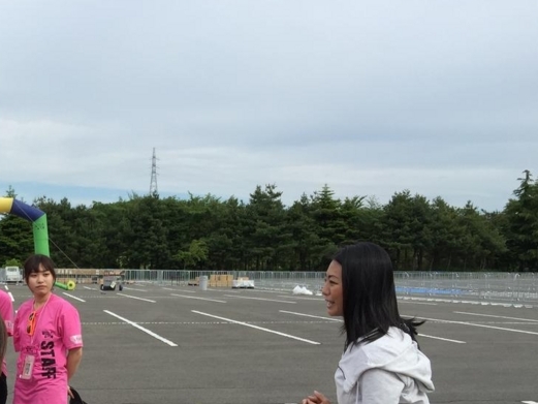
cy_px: 367
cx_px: 37
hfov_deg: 31.9
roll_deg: +0.2
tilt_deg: -4.7
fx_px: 886
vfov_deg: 24.9
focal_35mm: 57
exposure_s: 1/1099
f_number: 2.2
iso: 32
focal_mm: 4.15
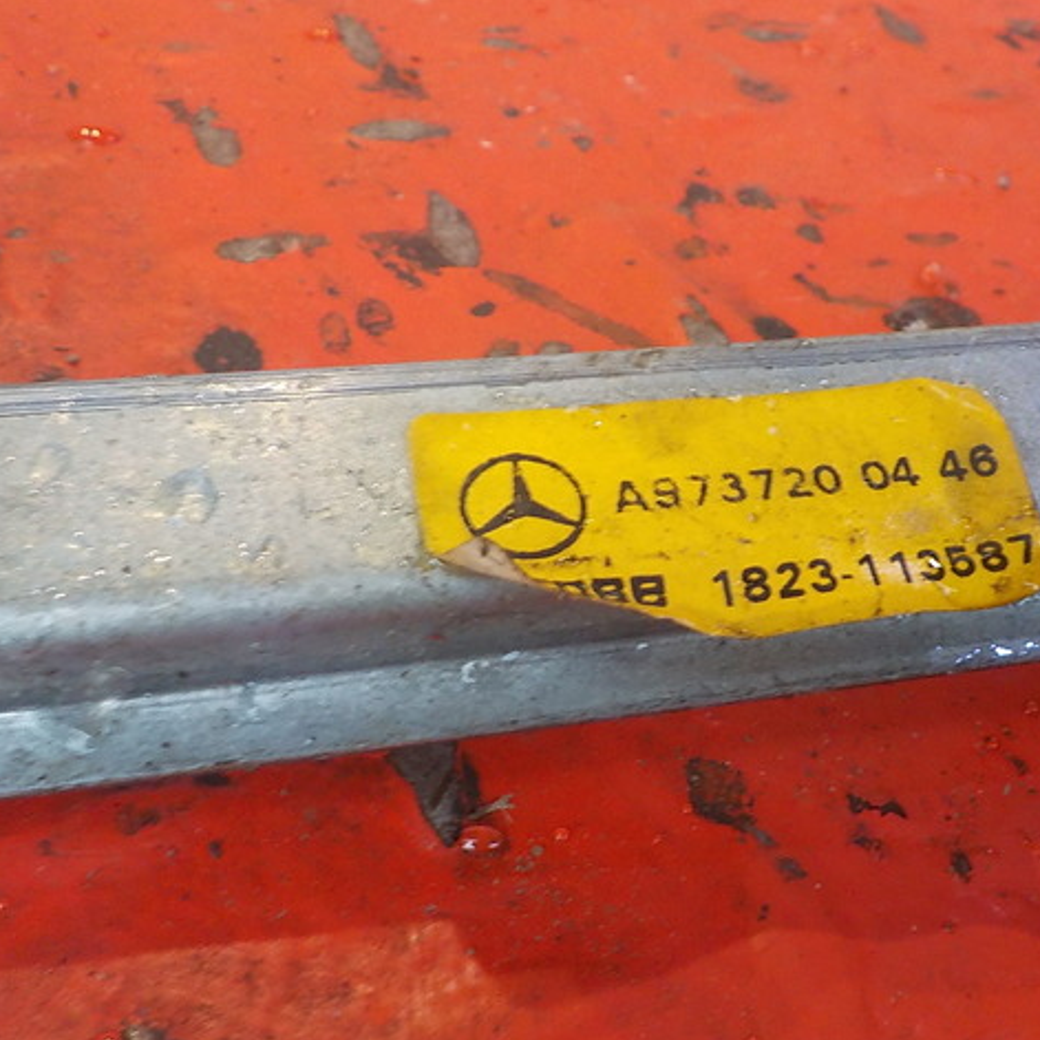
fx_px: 1224
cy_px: 512
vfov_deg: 46.0
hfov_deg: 45.6
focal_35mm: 36
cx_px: 651
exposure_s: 1/30
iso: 200
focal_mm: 4.1
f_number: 3.3
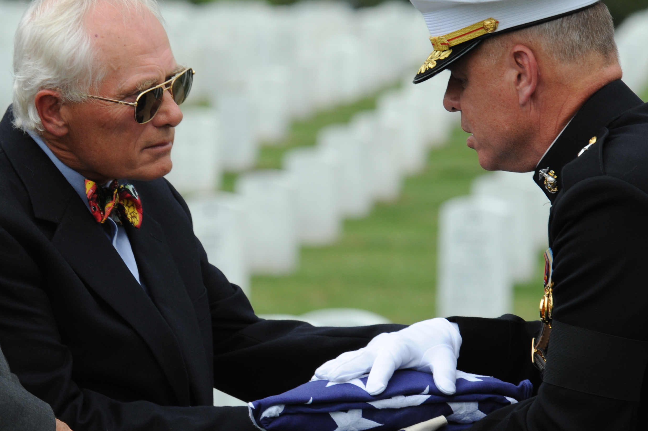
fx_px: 7141
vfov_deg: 3.5
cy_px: 250
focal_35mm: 397
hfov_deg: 5.2
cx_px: 174
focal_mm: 230
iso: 640
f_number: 9
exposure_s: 1/400
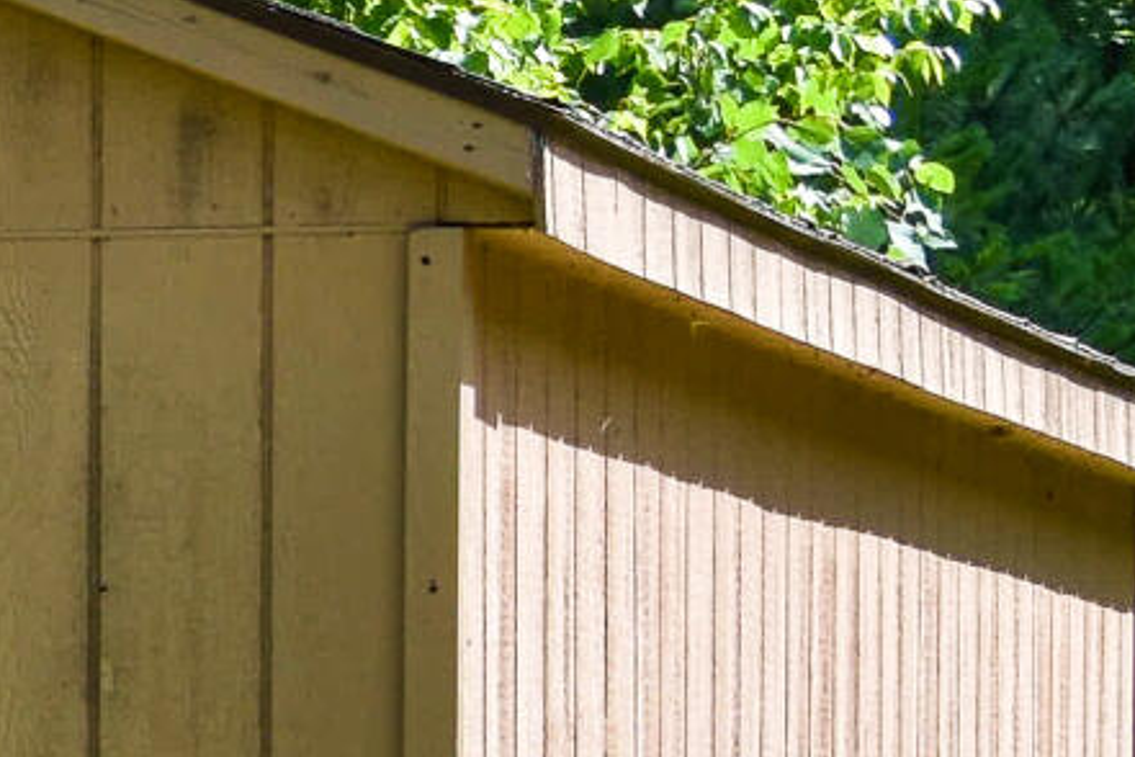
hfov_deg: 5.6
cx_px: -1071
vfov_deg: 3.8
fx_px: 11267
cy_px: 717
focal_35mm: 357
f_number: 8
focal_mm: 35
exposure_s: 1/250
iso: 200
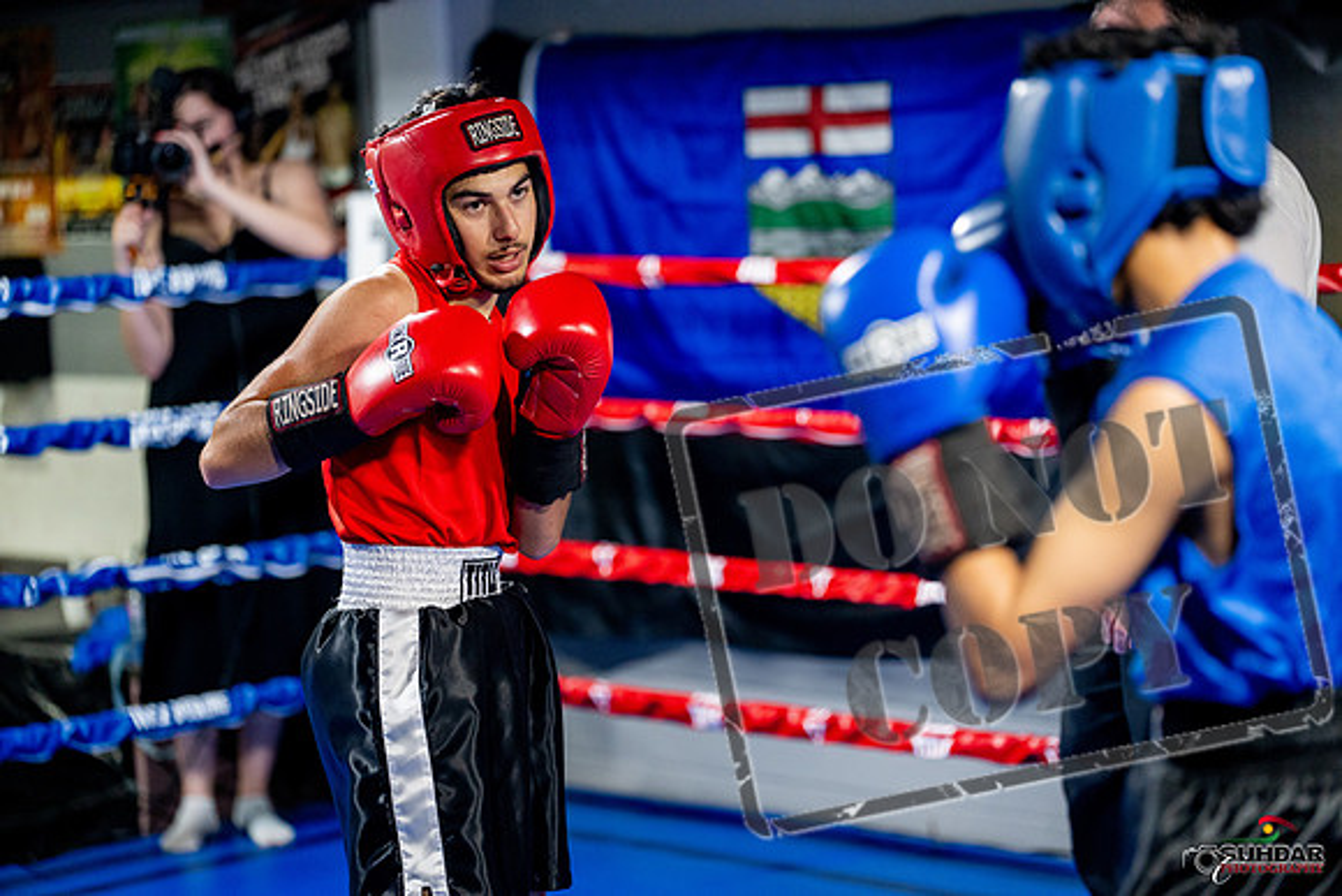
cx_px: 671
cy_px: 448
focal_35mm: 92
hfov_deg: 22.1
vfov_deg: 14.9
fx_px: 3430
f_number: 2
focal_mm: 92
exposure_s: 1/800
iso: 4000
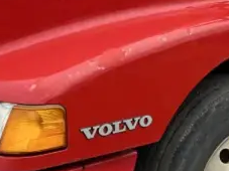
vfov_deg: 13.1
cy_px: -35
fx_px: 727
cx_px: 220
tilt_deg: -5.0
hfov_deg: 17.5
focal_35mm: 110
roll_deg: -0.9
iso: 50
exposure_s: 1/2252
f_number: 1.5
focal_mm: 5.7
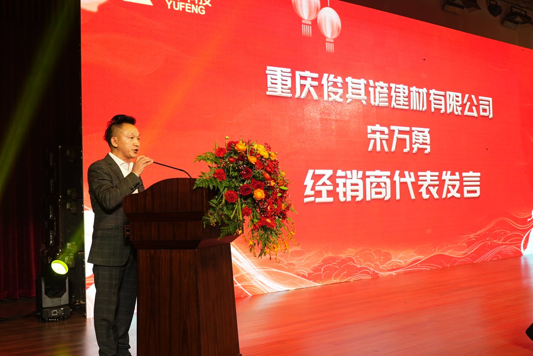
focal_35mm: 42
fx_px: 622
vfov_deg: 31.9
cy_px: 178
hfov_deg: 46.4
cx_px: 266
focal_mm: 28
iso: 400
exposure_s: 1/125
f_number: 3.5
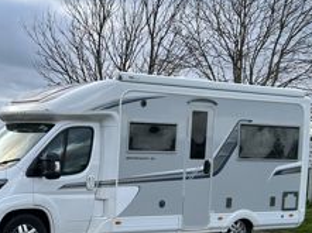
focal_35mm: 66
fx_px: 594
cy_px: 193
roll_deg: -0.6
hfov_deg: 28.2
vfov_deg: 21.8
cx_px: 27
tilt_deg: -5.4
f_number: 1.5
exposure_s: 1/170
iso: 40
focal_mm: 5.7
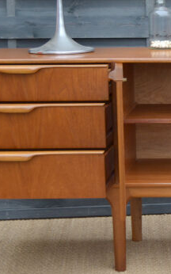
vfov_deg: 16.9
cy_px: 116
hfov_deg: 10.3
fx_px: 920
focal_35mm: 123
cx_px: 257
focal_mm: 31
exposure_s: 1/125
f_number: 4.2
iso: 220
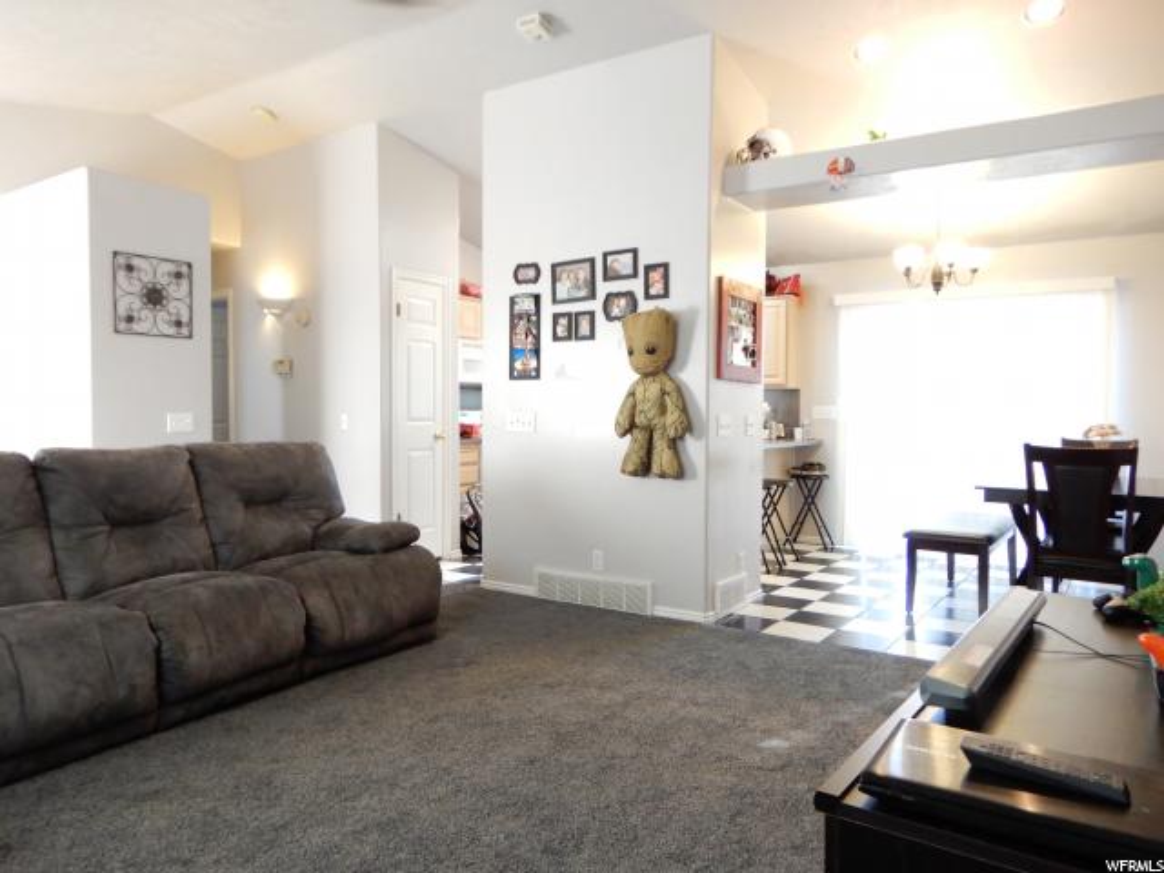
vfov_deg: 56.8
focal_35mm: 24
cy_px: 436
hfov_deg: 71.6
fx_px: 807
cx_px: 582
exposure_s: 1/20
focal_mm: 4.3
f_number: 3.4
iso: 400
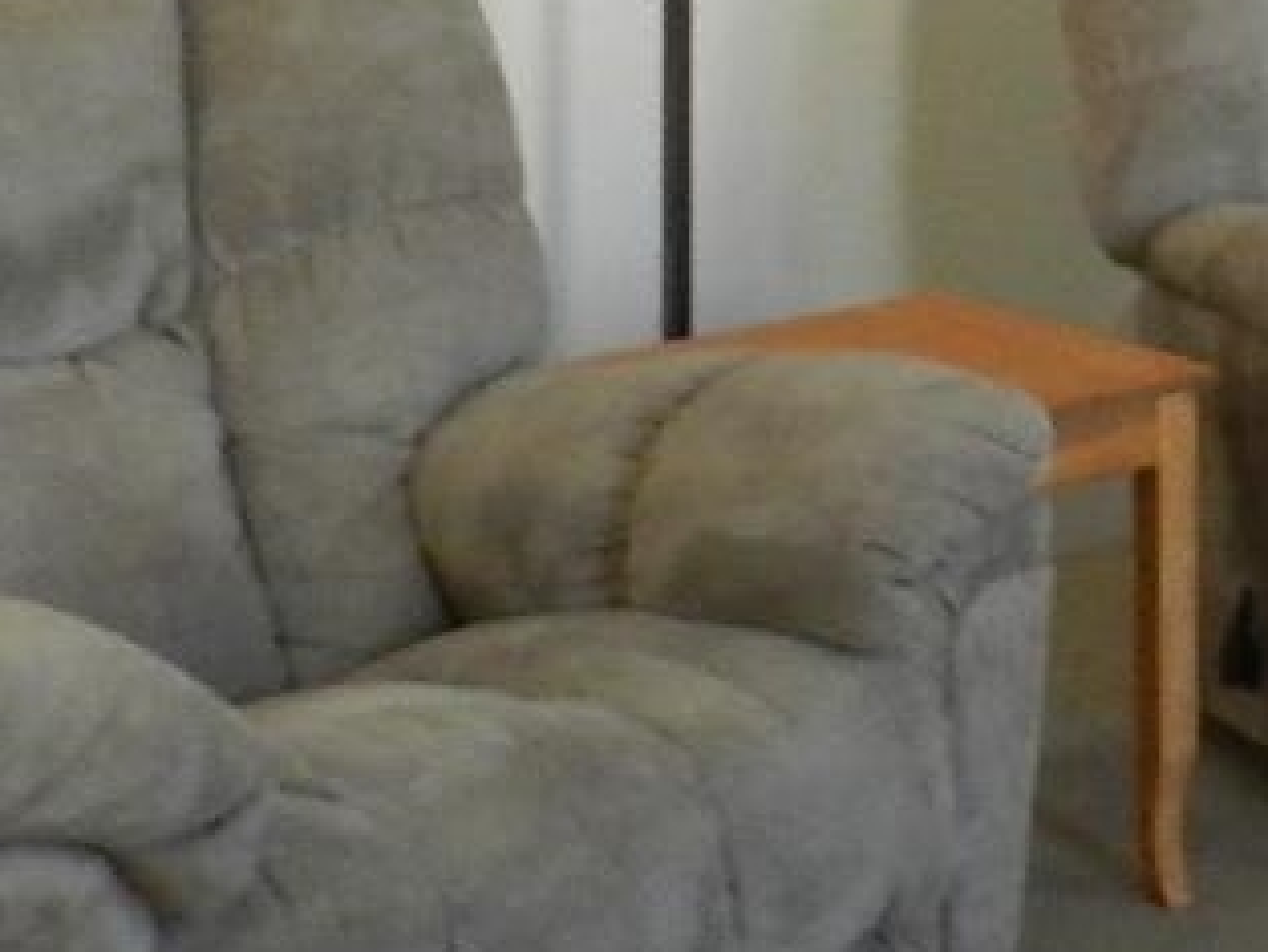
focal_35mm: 94
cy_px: -454
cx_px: 2127
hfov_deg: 17.7
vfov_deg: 14.7
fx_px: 3445
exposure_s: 1/8
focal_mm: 4
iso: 400
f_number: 5
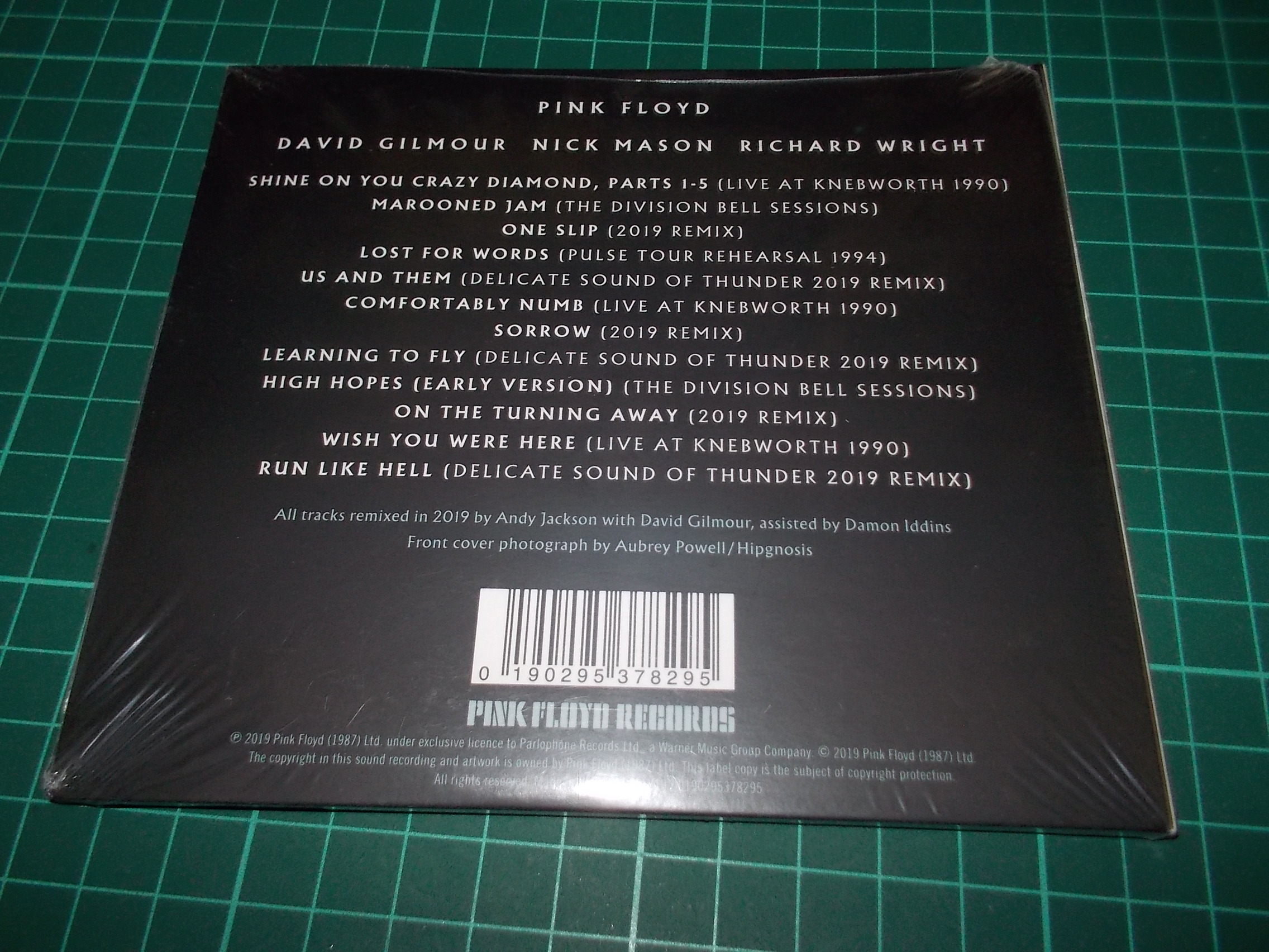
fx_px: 1063
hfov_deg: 61.7
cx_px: 634
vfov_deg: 48.2
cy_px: 476
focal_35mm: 29
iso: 200
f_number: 3.3
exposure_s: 1/30
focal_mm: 4.1
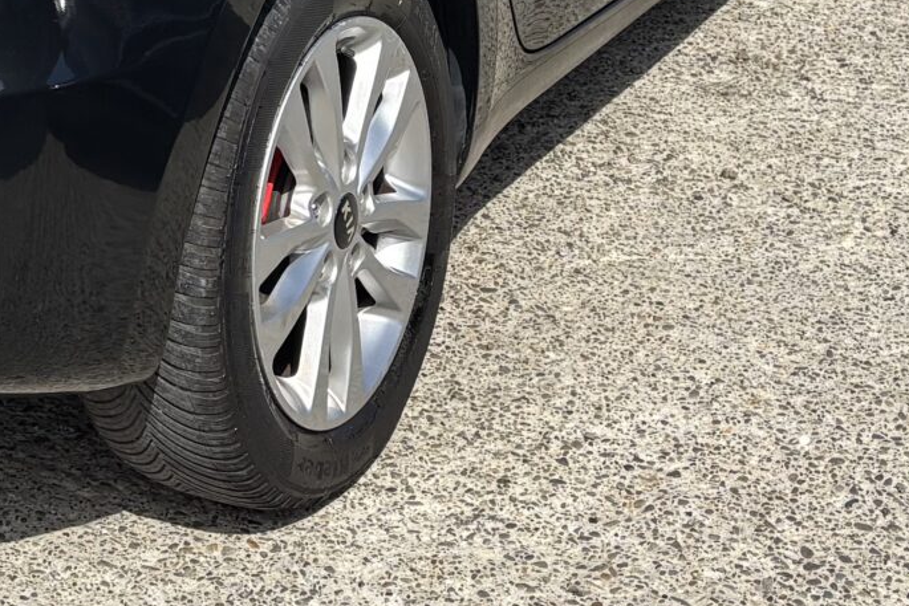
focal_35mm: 101
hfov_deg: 19.4
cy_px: -378
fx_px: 2551
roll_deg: -4.0
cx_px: -92
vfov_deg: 12.7
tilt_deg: -11.3
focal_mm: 5.96
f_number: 1.6
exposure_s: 1/3311
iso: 50
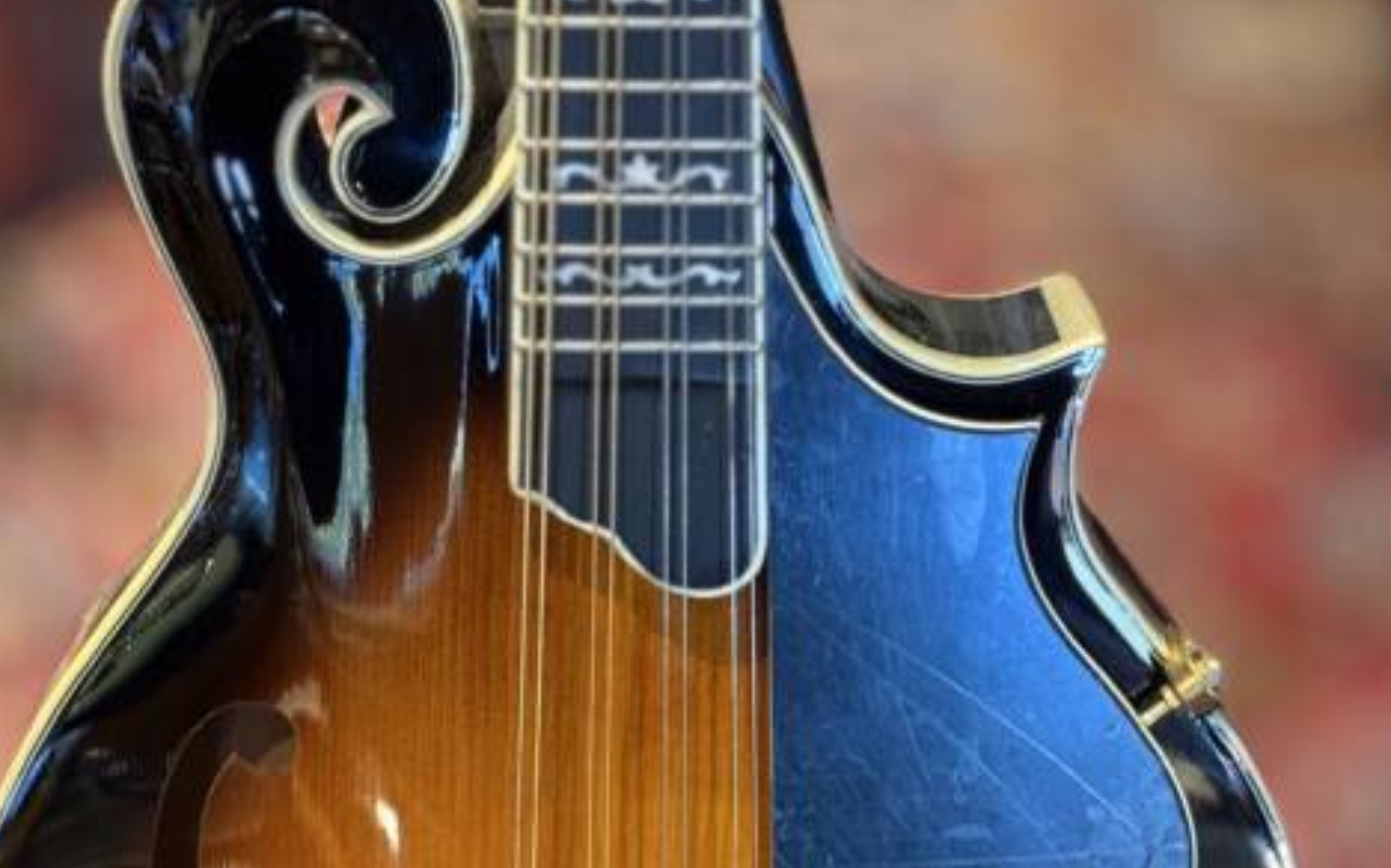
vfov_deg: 14.9
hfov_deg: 23.8
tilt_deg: -36.2
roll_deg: +0.2
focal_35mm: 87
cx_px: 657
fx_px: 3297
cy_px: 633
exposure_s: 1/40
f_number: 1.78
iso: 500
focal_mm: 6.76
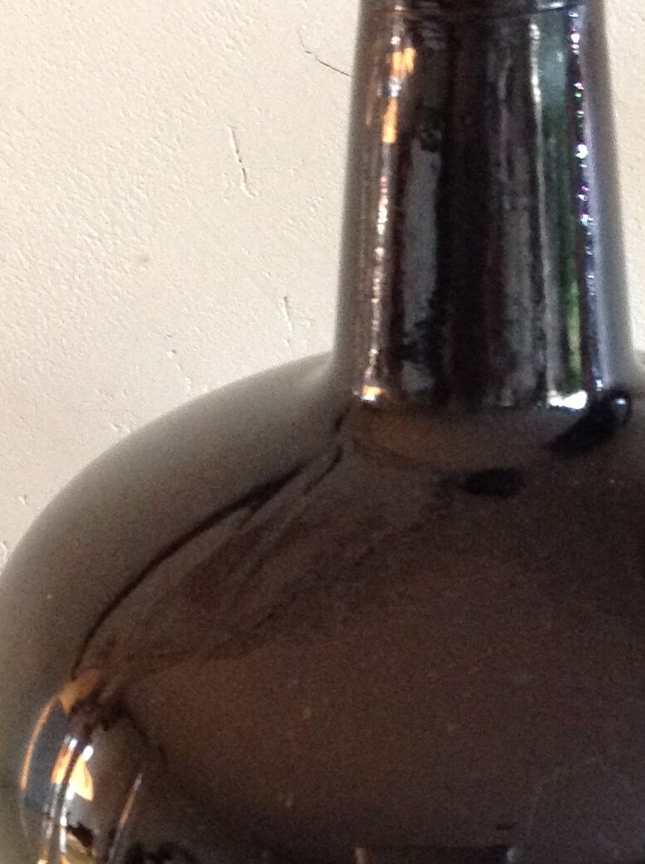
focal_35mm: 87
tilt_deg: -28.3
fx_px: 2167
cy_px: 693
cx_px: 478
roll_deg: +1.9
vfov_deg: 22.2
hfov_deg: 16.8
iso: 400
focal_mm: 4.28
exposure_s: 1/15
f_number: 2.4
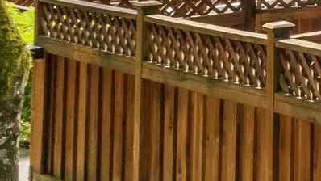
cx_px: 903
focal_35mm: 109
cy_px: -177
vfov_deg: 10.3
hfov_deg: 12.1
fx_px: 928
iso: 250
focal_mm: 9
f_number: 10
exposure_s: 1/40
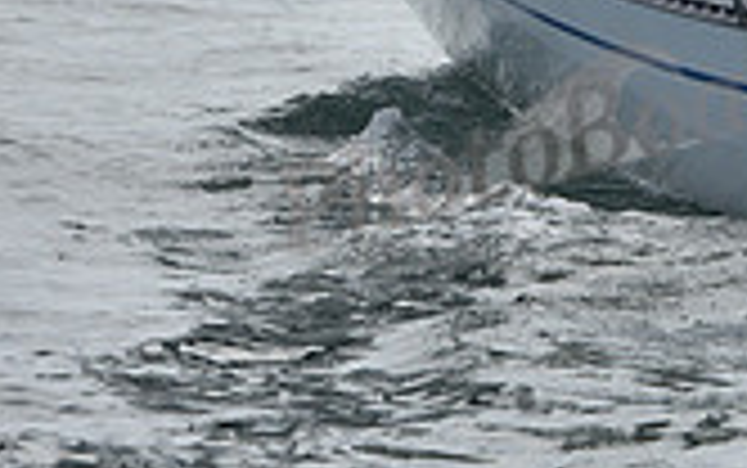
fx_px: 9819
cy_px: -160
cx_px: 1148
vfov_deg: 2.7
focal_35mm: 482
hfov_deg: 4.3
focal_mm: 135
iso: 320
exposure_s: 1/1250
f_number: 9
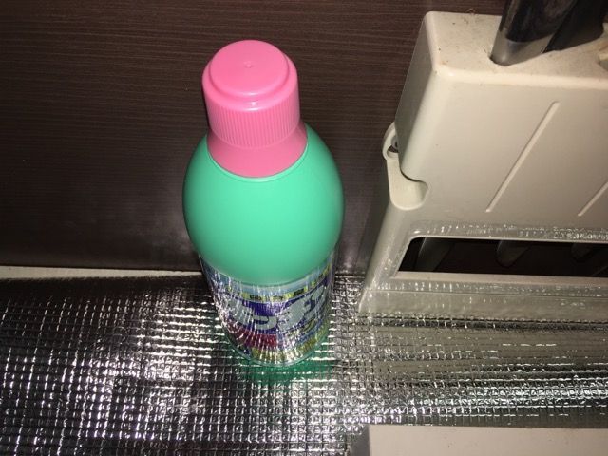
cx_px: 304
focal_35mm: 29
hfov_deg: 61.7
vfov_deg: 48.2
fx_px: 509
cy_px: 228
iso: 25
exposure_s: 1/55
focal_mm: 4.15
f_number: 2.2
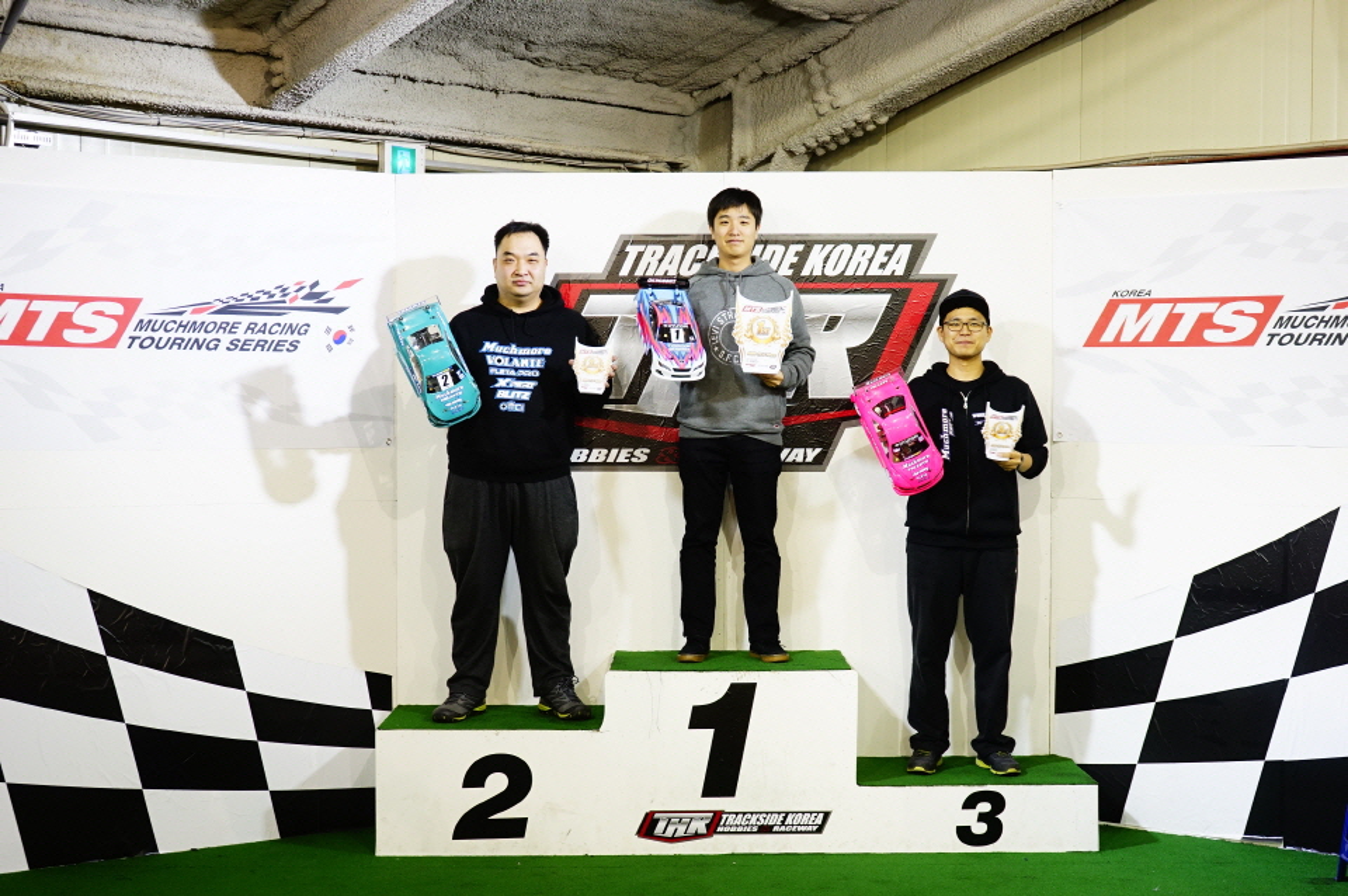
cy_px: 448
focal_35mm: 52
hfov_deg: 38.2
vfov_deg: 25.9
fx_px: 1945
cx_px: 674
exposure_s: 1/50
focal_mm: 52
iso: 1250
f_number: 5.6
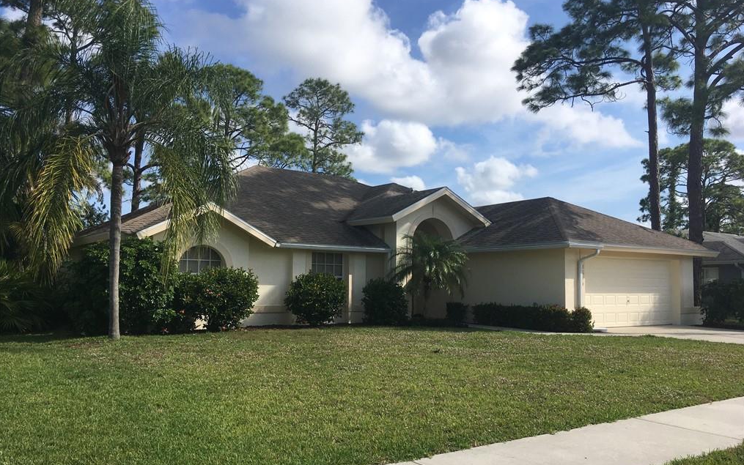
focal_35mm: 31
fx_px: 629
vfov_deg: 40.6
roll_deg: -1.6
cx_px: 373
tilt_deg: +4.6
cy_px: 249
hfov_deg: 61.2
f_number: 2.2
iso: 25
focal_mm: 4.15
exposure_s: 1/2137
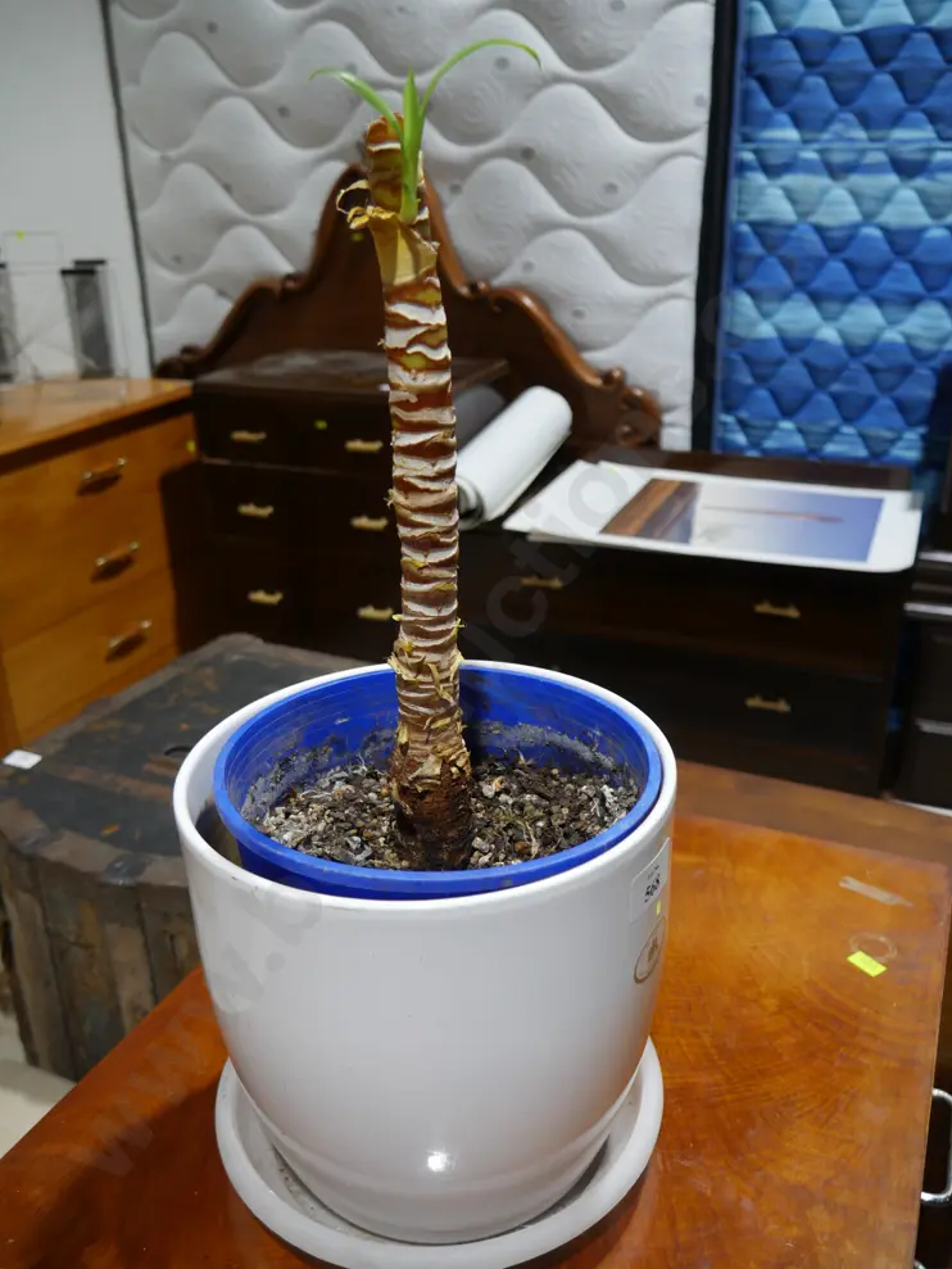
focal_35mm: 29
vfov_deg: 61.6
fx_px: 1063
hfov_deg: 48.2
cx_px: 483
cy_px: 649
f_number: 3.5
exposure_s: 1/80
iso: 200
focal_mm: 14
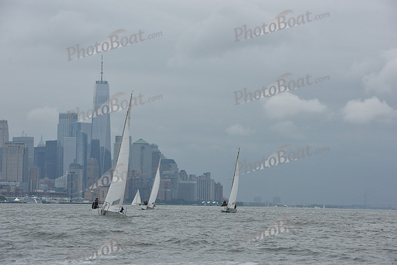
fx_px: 1346
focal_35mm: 122
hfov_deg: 16.8
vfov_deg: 11.2
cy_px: 132
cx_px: 198
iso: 400
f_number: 9
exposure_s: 1/800
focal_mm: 122
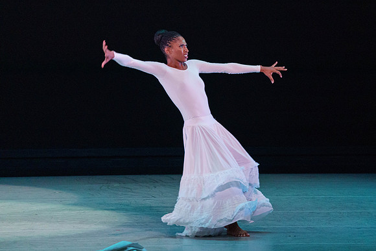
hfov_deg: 4.4
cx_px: 216
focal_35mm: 468
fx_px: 4890
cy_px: 116
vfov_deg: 2.9
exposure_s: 1/400
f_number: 6.3
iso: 5000
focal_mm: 394
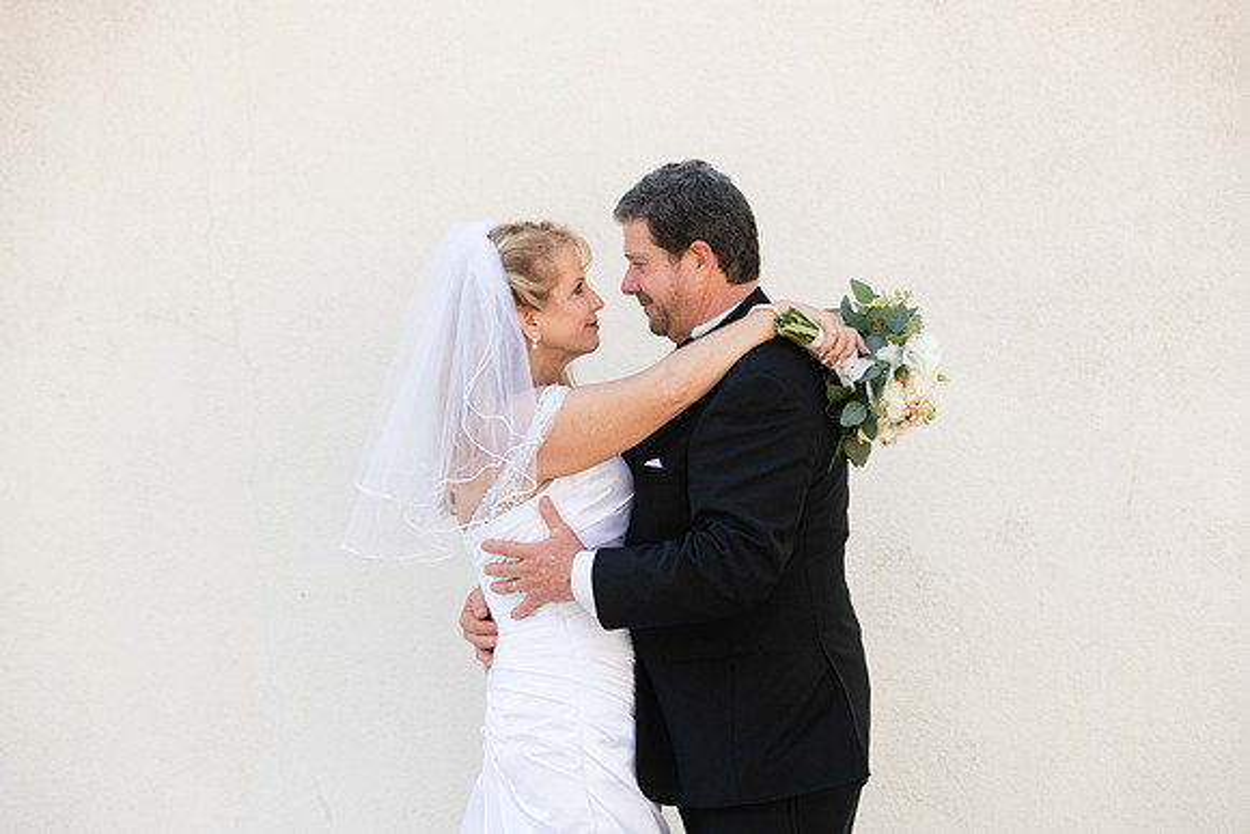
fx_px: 2987
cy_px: 417
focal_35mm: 86
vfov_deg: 15.9
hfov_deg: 23.6
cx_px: 625
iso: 1000
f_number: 5
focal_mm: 86
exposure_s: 1/1250
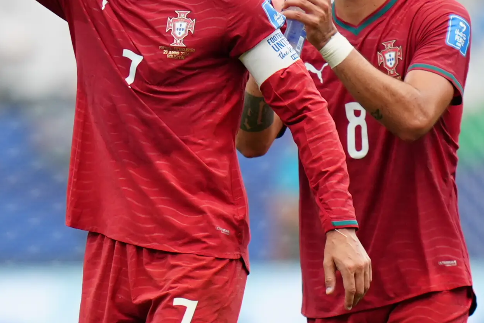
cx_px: 105
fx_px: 17398
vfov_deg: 1.1
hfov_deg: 1.6
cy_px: 68
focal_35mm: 1294
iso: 640
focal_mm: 400
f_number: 2.8
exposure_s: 1/1000
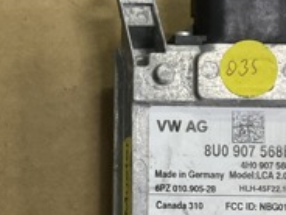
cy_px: 136
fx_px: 834
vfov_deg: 14.6
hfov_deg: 19.2
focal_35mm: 101
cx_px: 56
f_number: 1.8
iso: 320
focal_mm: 3
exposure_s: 1/33
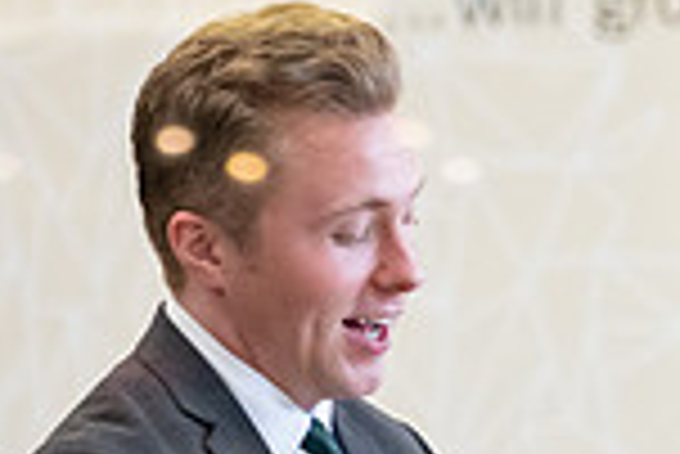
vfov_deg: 2.8
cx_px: 1543
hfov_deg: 4.2
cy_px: 473
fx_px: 9208
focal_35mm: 487
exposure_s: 1/250
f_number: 3.5
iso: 2000
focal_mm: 98
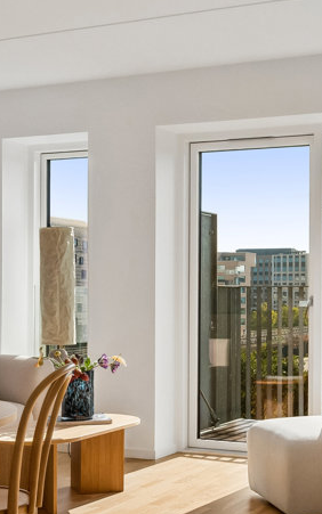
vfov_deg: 31.5
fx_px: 912
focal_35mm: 65
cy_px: 274
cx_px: 211
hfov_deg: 20.0
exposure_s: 1/320
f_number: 10
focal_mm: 24
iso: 200
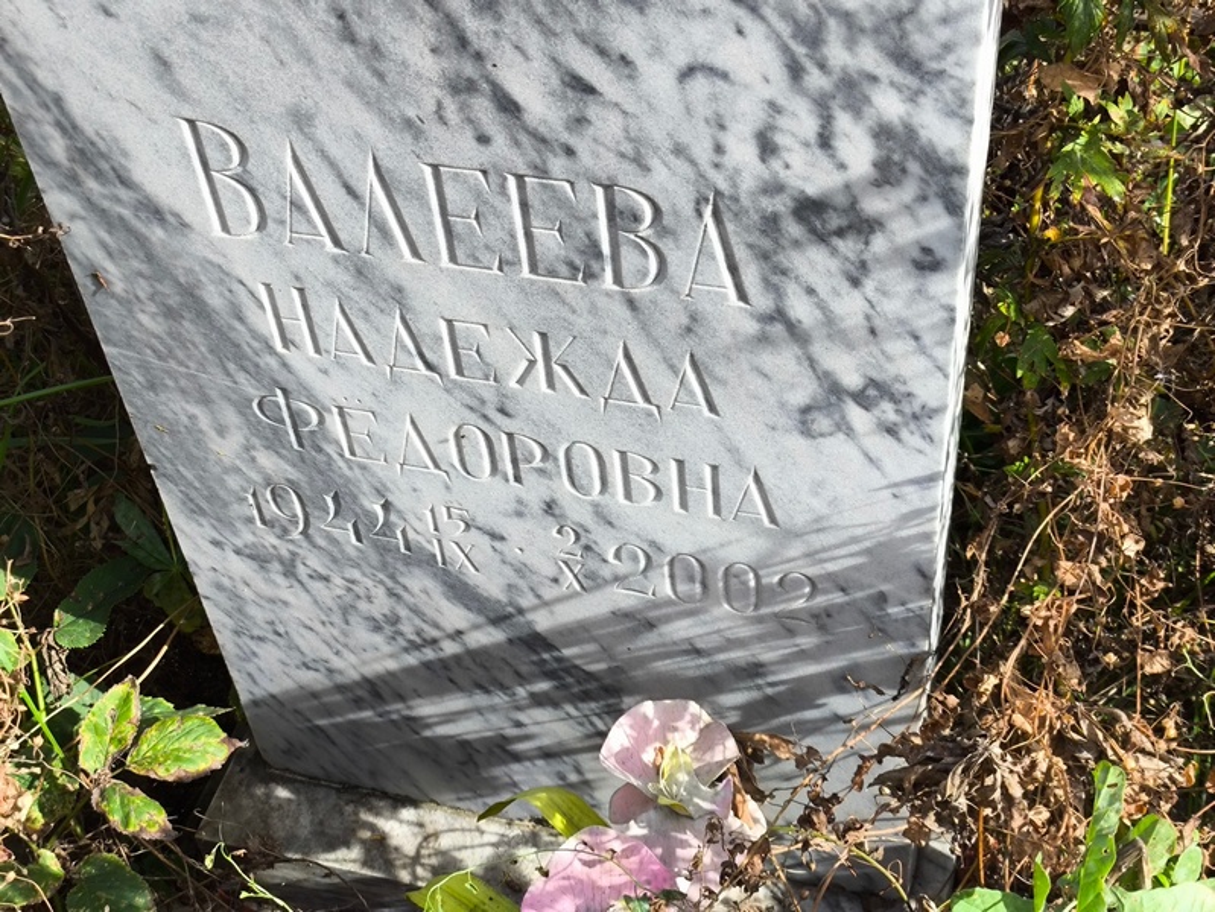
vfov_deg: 29.1
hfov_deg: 38.2
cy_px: 456
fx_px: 1756
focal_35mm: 50
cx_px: 608
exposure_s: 1/427
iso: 50
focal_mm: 4.71
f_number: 1.7
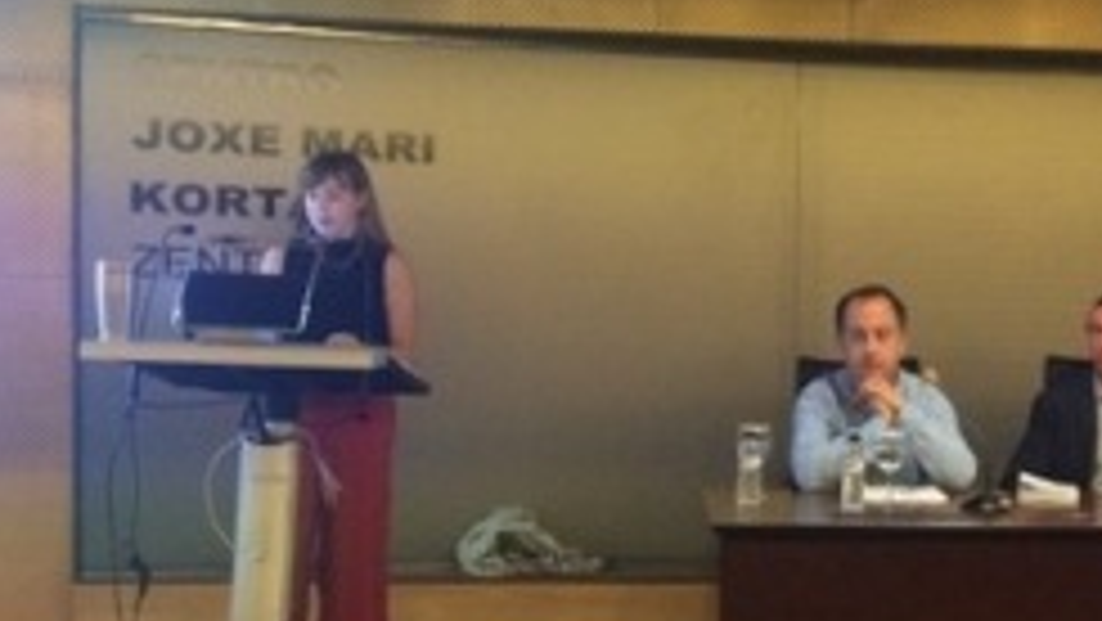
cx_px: 933
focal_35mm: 71
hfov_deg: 28.9
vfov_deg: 17.0
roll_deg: -1.3
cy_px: 376
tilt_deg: -2.7
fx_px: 2075
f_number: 2.2
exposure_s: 1/17
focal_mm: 4.15
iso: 400
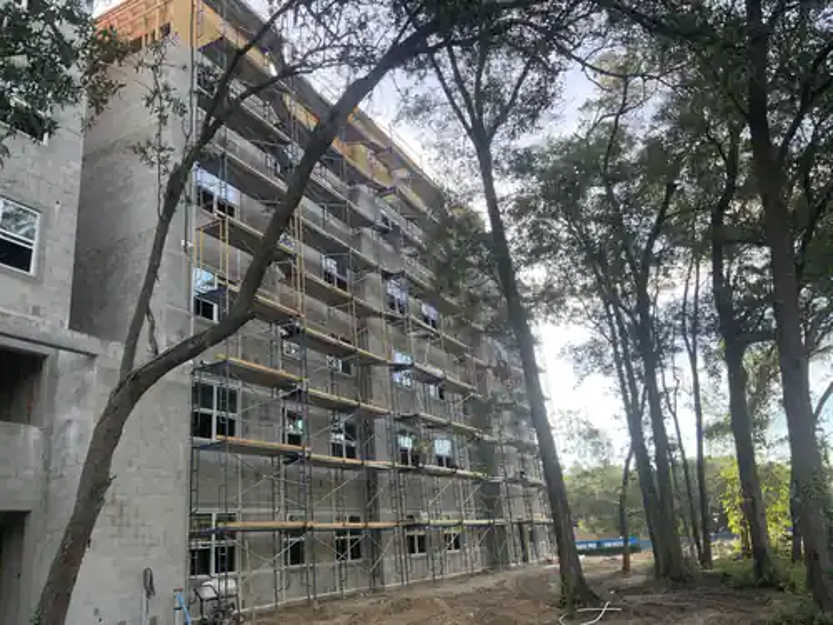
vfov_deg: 48.2
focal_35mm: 29
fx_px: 698
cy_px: 312
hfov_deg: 61.7
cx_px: 416
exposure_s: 1/165
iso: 16
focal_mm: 3
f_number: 1.8
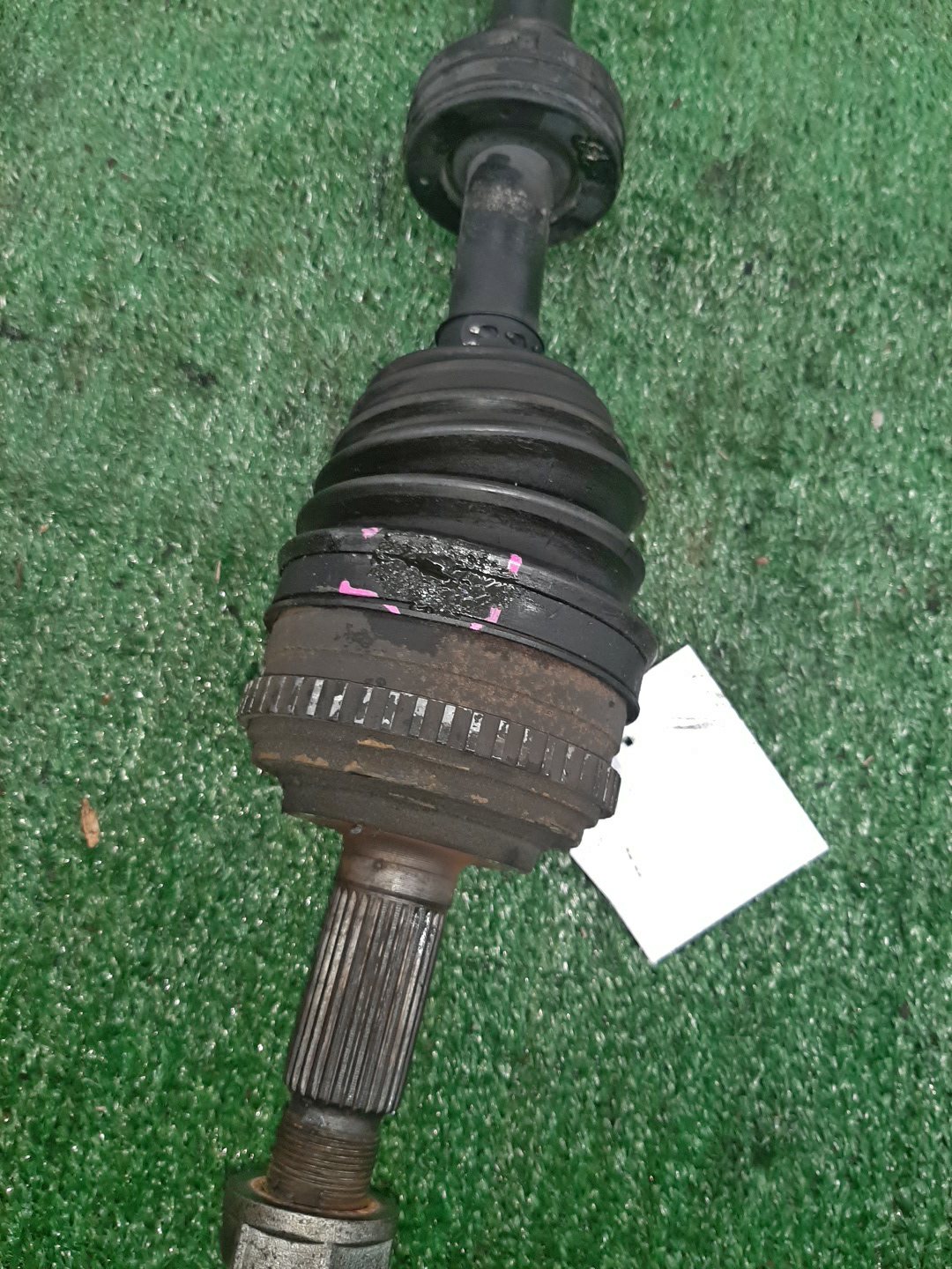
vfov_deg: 67.3
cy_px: 634
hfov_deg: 53.1
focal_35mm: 26
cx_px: 476
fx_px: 953
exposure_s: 1/50
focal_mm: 3.93
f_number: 1.7
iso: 88
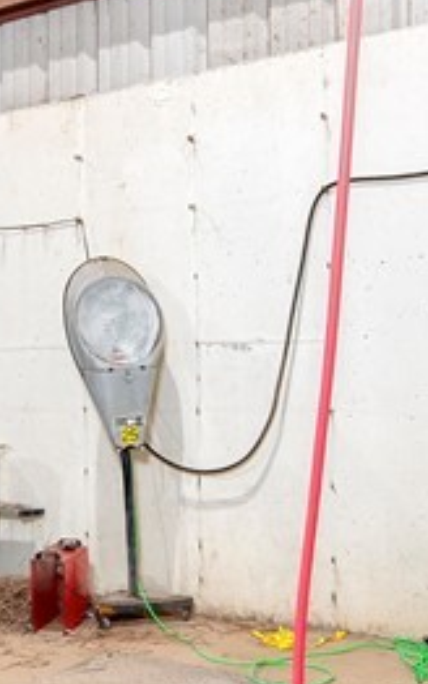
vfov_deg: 34.5
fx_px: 1100
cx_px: -69
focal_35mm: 59
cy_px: 365
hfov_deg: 20.7
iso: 400
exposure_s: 1/160
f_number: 7.1
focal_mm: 14
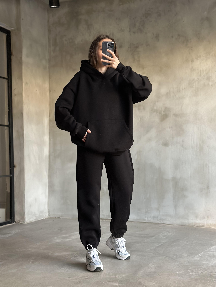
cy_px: 144
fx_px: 399
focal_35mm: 48
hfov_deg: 30.3
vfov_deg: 39.7
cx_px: 108
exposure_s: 1/53
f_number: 1.78
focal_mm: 6.86
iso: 400
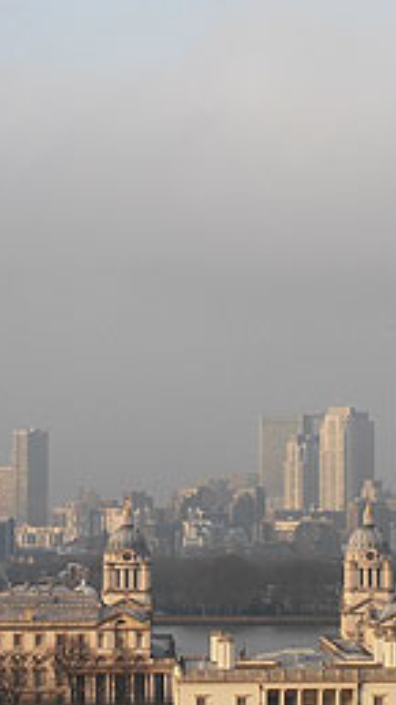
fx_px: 3119
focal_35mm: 167
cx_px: 317
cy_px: 432
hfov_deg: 7.3
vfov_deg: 12.9
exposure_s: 1/200
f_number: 5.1
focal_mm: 15.51
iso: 80
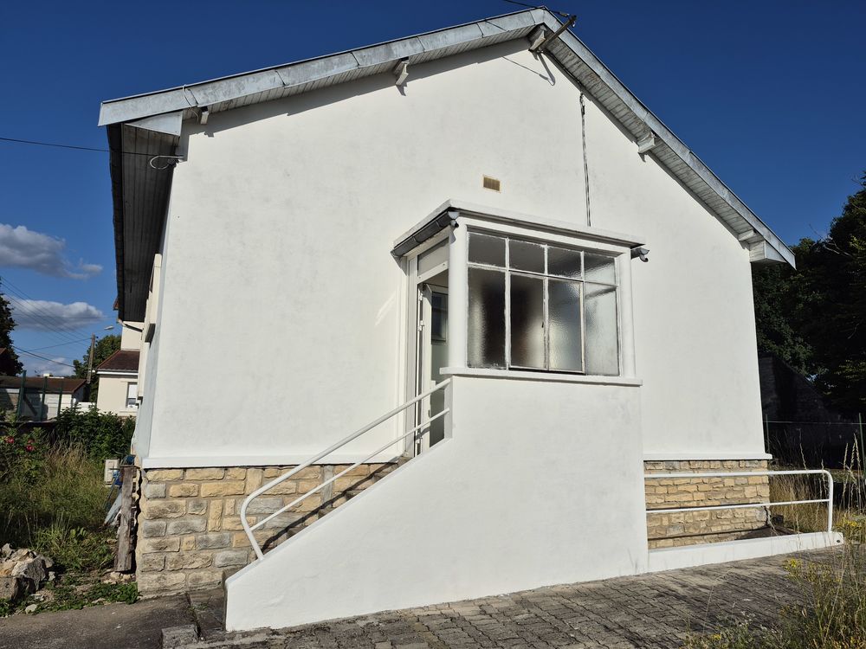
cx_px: 433
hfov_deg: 73.9
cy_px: 324
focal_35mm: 23
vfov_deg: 58.9
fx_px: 575
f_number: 1.8
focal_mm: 5.4
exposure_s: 1/6128
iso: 25
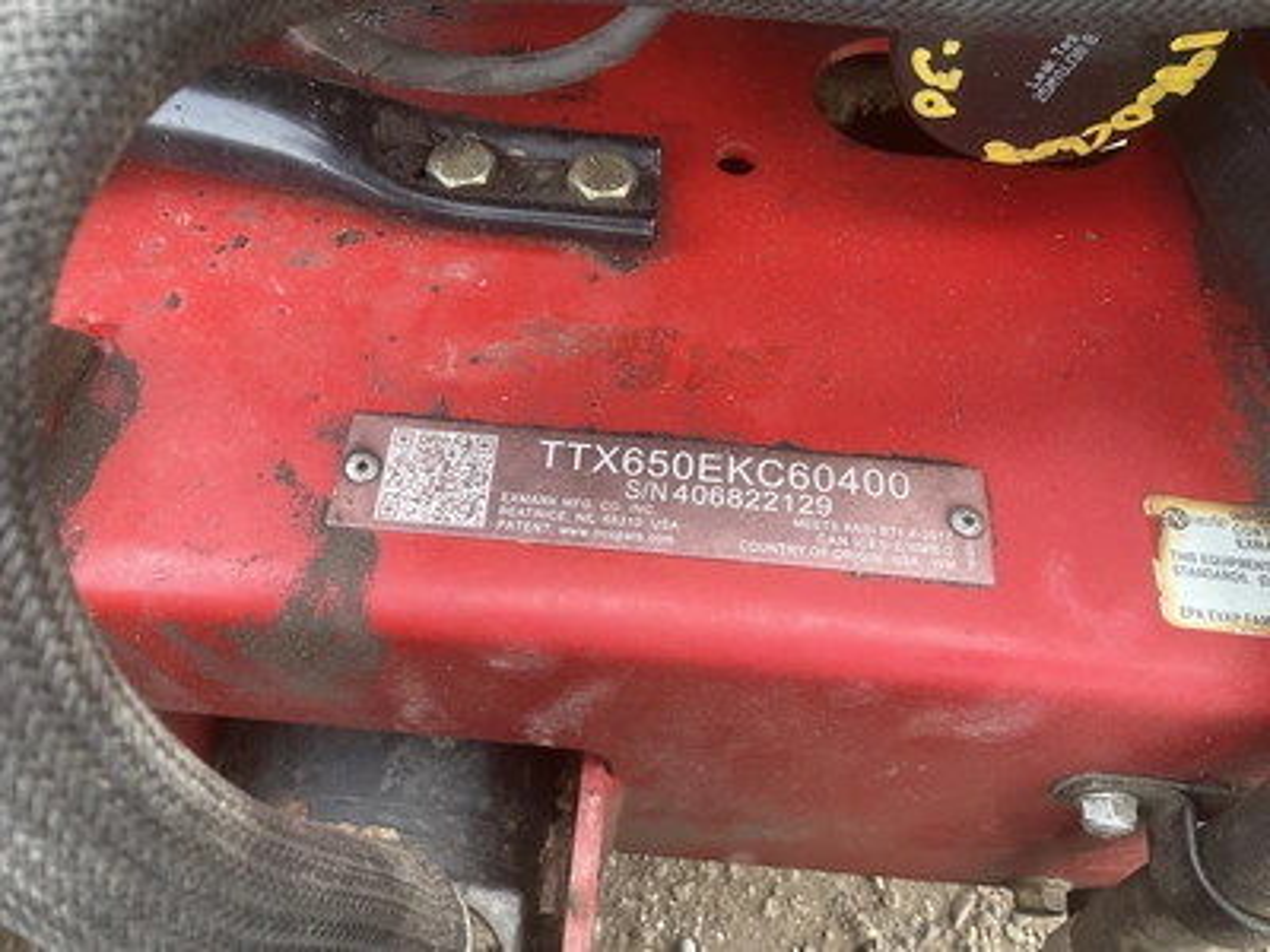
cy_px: 476
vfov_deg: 48.2
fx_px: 1064
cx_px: 635
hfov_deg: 61.7
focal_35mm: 29
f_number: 1.8
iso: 32
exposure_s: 1/139
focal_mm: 3
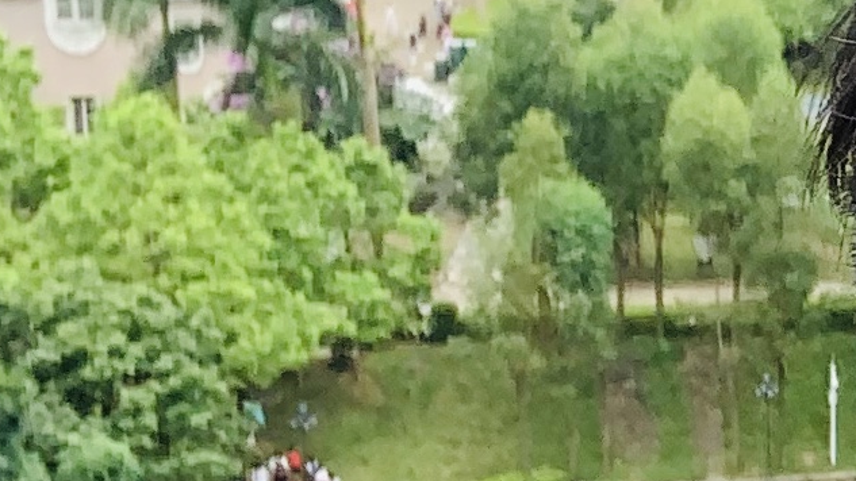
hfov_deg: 11.7
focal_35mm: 170
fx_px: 3858
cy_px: 370
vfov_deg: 7.1
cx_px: 1527
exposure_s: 1/512
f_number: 2.2
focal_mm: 2.87
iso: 16
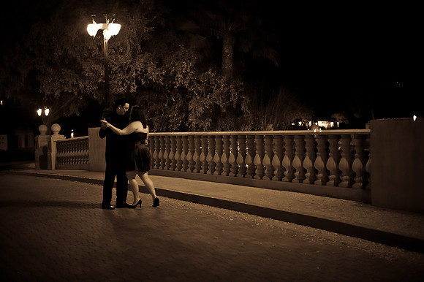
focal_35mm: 50
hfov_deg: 39.6
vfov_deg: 27.0
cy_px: 141
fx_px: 589
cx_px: 212
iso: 5000
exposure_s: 1/80
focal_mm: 50
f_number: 1.4
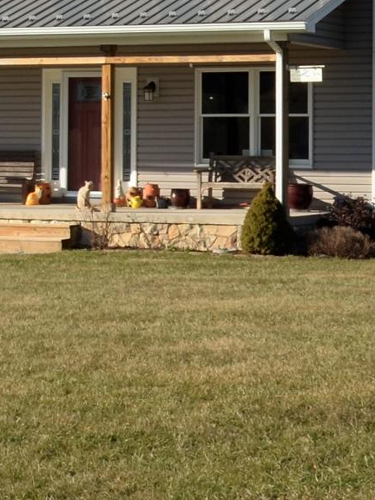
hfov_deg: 10.5
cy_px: 76
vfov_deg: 14.5
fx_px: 1950
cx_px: -242
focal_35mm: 135
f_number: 10
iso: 200
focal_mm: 18
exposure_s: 1/200
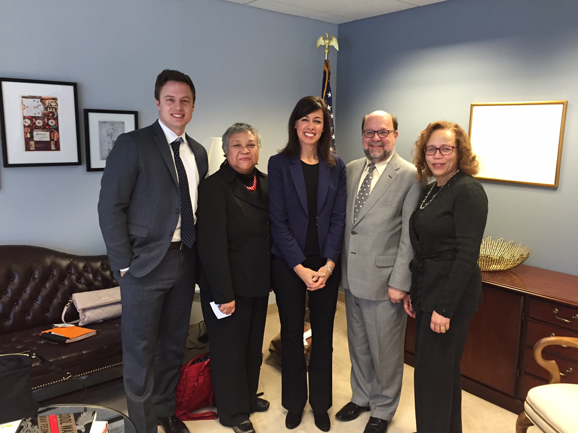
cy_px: 216
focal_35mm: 29
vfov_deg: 48.2
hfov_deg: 61.7
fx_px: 484
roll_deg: -1.5
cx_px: 289
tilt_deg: -9.2
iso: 160
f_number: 2.2
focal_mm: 4.15
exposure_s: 1/30
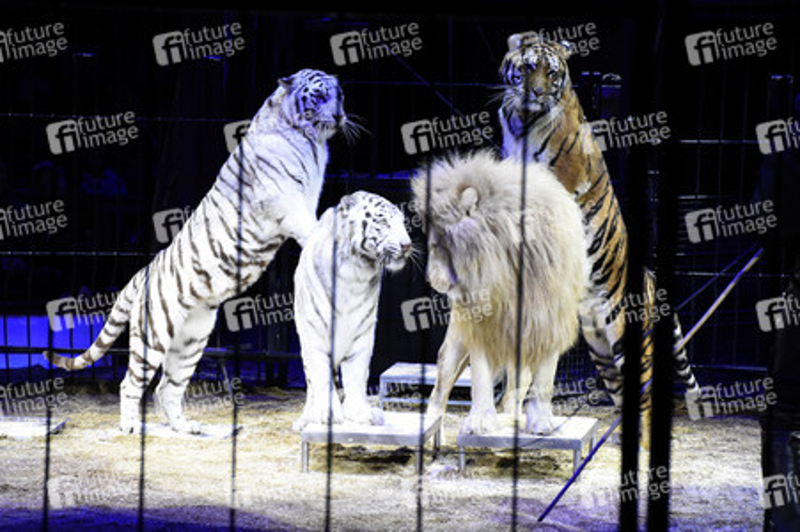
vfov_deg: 12.2
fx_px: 2498
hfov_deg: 18.2
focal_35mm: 112
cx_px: 400
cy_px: 266
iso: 2500
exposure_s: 1/160
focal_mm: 75
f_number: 6.3
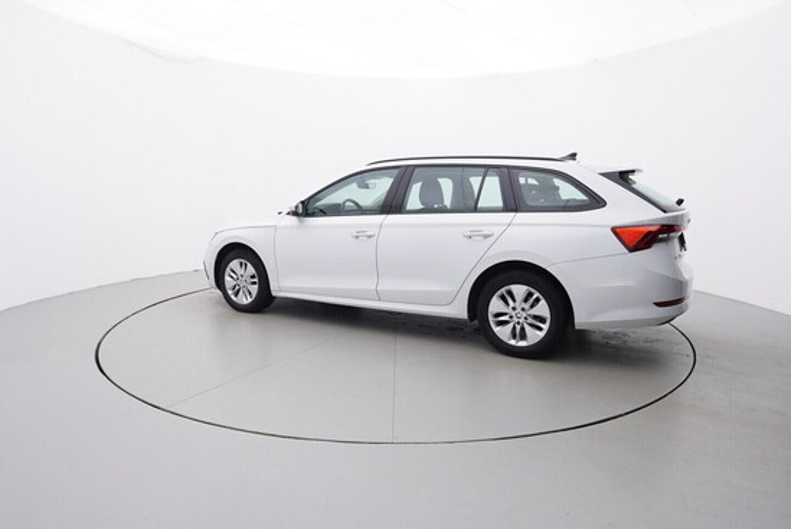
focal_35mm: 22
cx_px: 396
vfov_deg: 56.2
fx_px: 495
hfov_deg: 77.3
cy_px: 264
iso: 200
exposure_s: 1/80
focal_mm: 15
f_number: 5
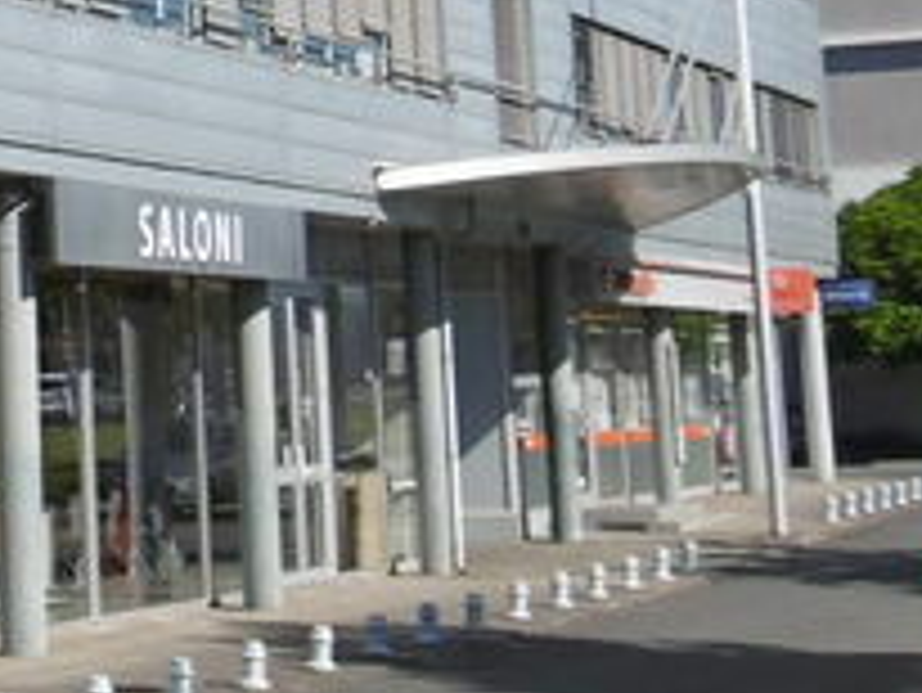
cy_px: -243
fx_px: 3491
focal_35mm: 131
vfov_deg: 11.0
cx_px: -333
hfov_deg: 14.3
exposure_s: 1/200
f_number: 8.4
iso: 100
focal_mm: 5
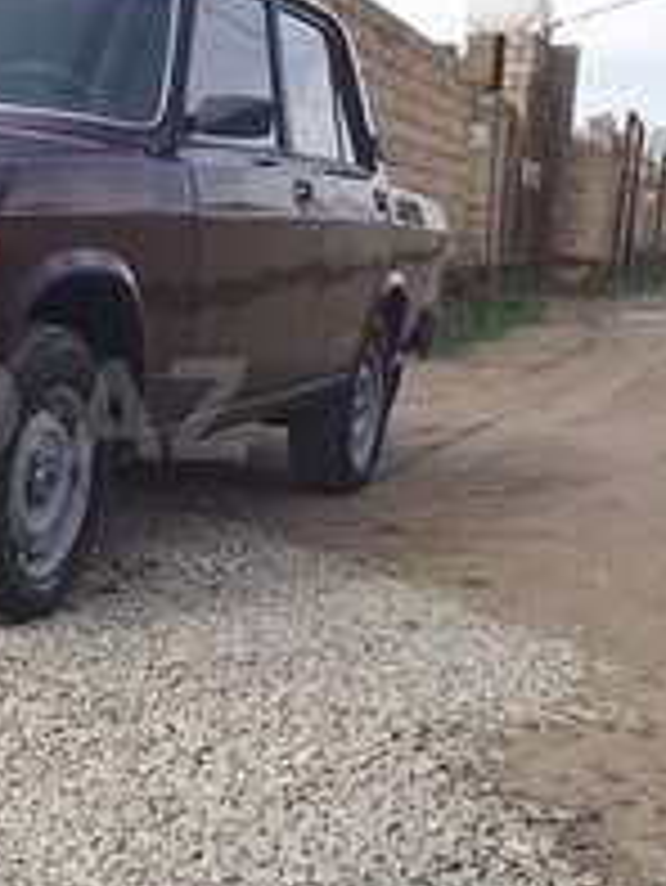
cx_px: -99
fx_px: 1743
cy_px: 409
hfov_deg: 20.5
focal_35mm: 68
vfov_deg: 28.5
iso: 40
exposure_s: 1/605
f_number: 1.9
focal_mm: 3.6
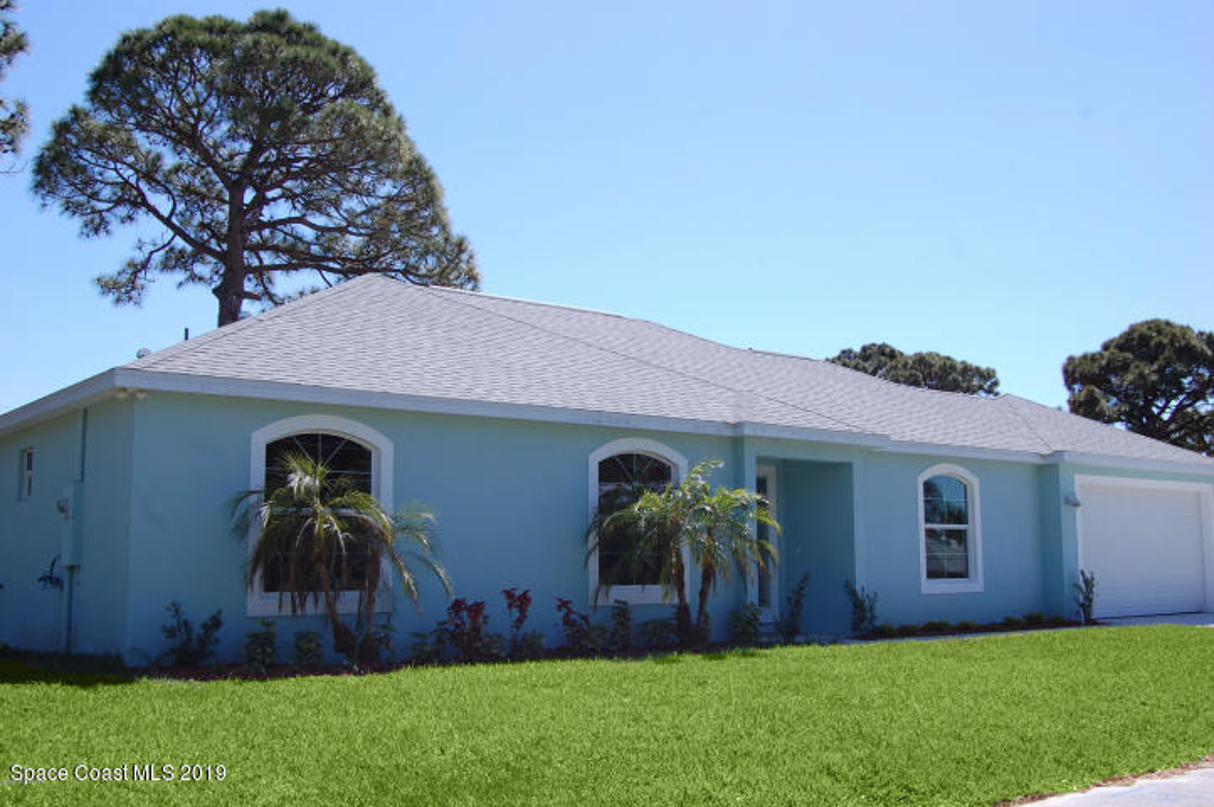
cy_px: 404
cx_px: 607
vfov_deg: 34.1
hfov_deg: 49.6
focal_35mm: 39
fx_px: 1314
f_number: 9
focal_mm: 26
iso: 200
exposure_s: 1/320
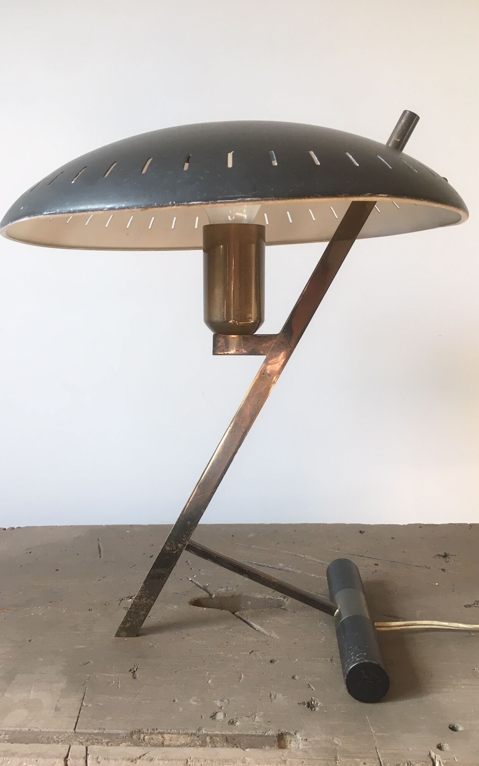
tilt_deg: -7.0
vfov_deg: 61.2
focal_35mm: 31
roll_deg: +1.9
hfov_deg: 40.6
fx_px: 648
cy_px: 386
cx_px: 232
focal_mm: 4.15
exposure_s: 1/33
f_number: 2.2
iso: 25
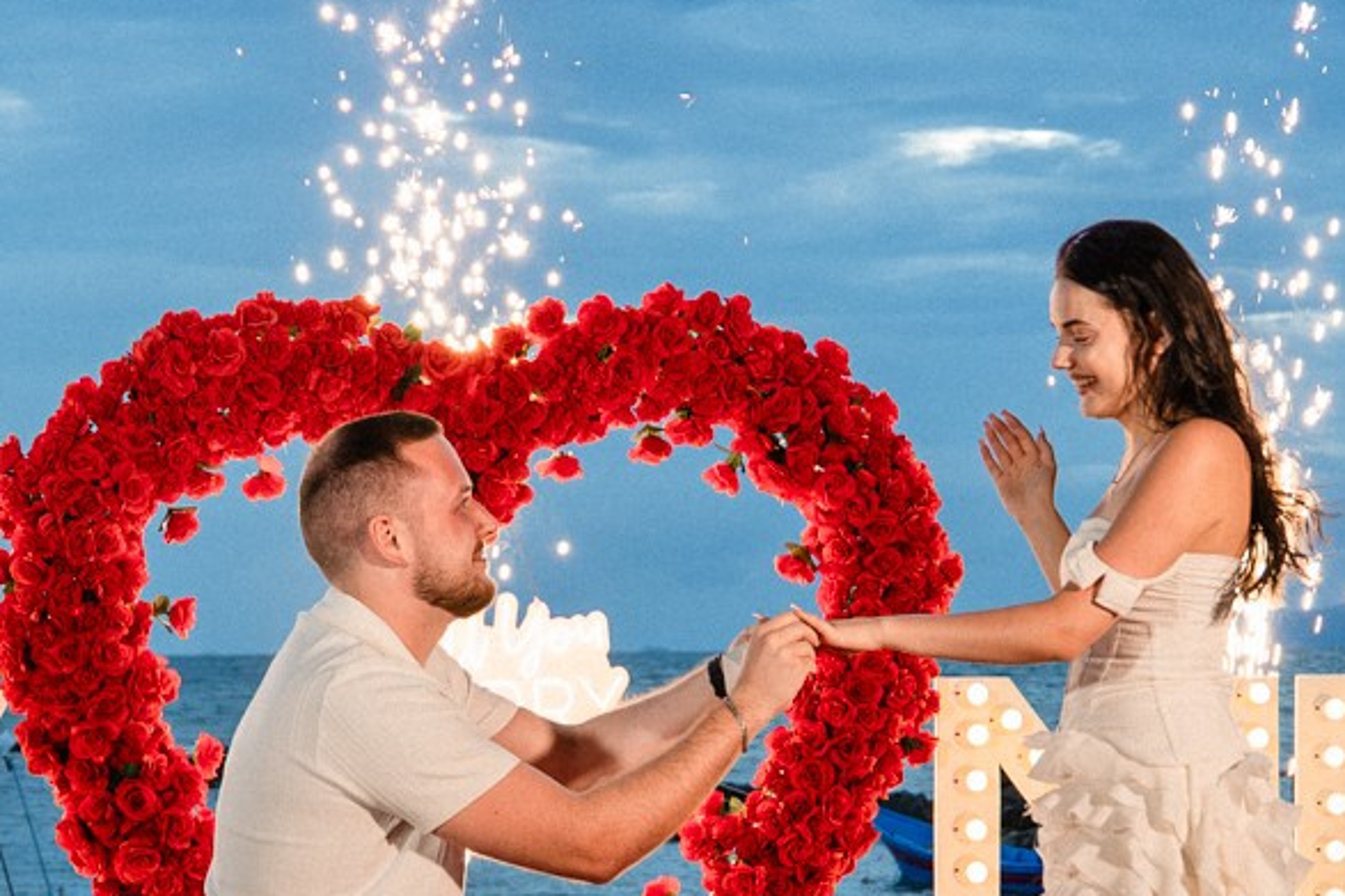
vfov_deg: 13.9
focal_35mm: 98
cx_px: 490
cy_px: 659
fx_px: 3660
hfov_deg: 20.8
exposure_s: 1/250
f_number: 2.8
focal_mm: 24
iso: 2000
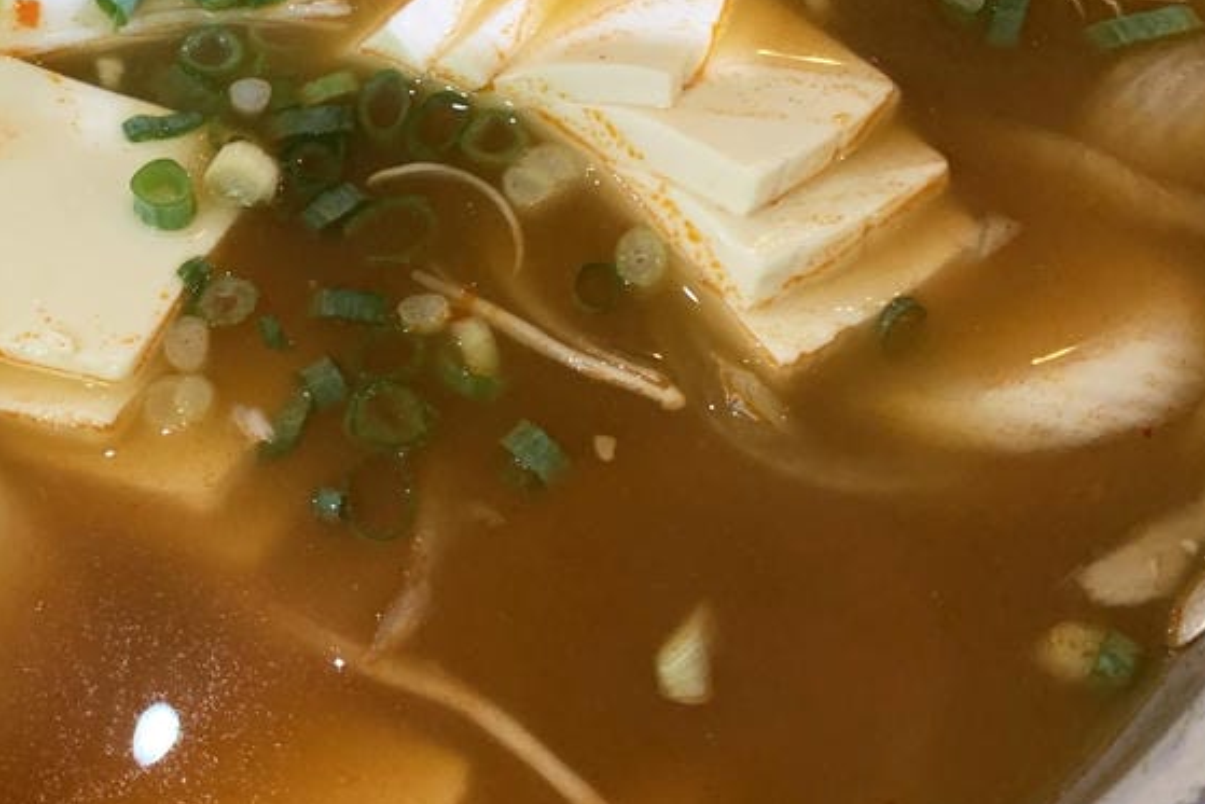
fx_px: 1942
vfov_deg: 23.2
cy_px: 233
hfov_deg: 34.0
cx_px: 358
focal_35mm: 58
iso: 250
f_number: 1.8
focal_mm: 4.25
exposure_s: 1/60
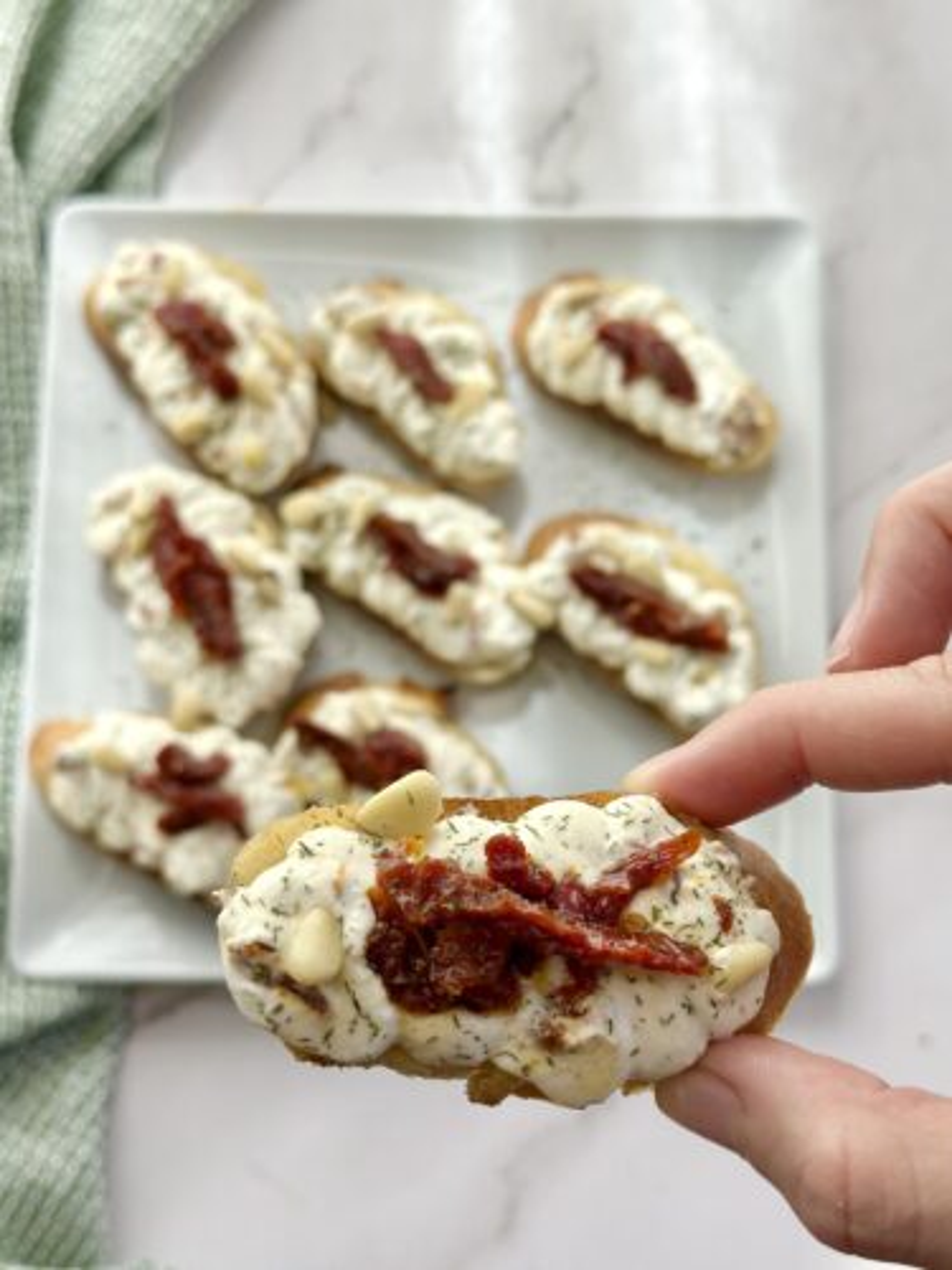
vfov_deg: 39.7
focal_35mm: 48
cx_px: 476
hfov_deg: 30.3
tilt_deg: -80.1
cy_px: 635
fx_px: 1760
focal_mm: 6.86
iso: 80
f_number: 1.78
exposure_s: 1/1000
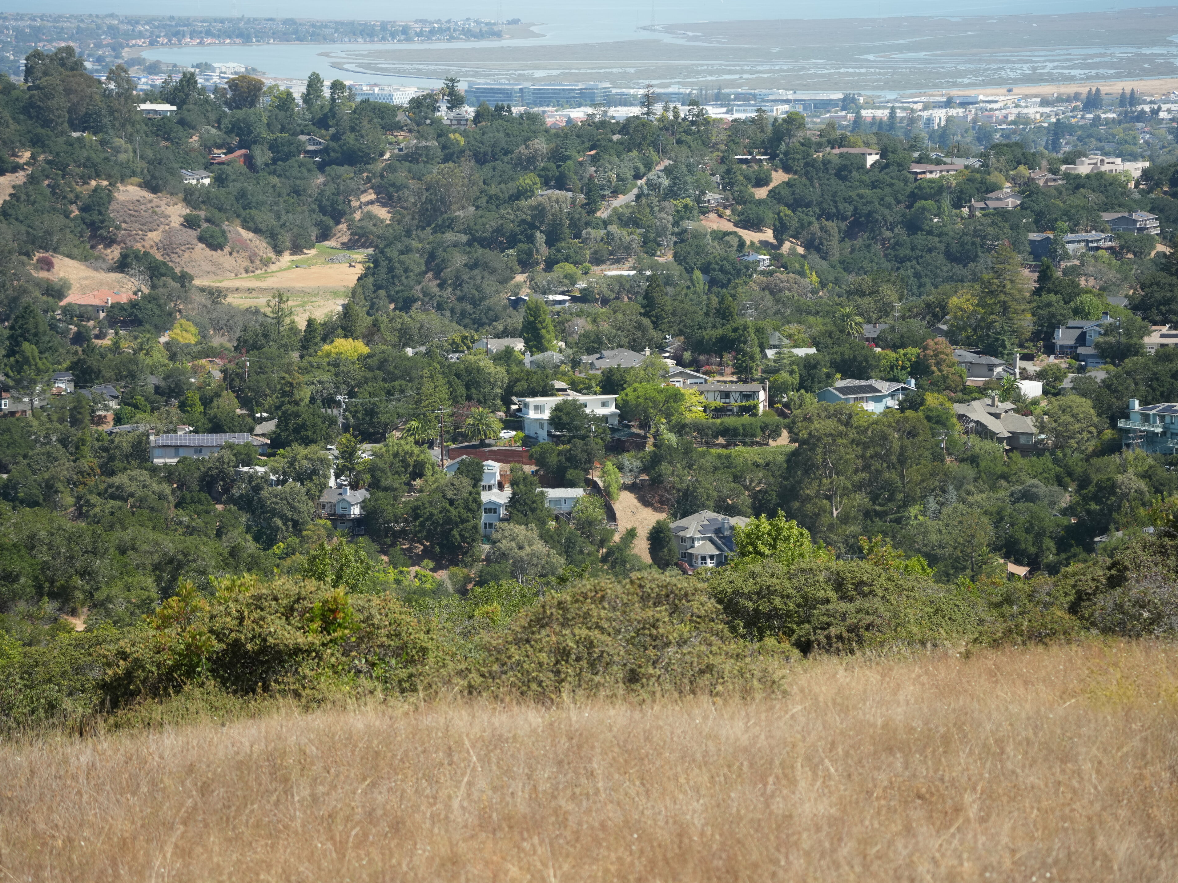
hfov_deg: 15.5
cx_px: 593
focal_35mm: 127
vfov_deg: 11.7
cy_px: 441
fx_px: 4322
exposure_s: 1/1600
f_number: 5.6
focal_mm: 117
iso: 640
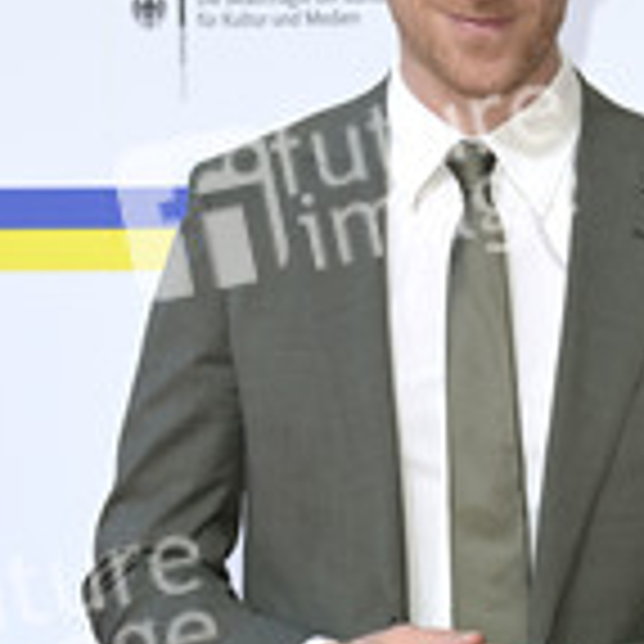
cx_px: 477
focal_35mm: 214
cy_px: 419
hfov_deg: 8.2
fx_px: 4504
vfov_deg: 8.2
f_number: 6.3
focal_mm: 90
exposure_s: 1/200
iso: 640
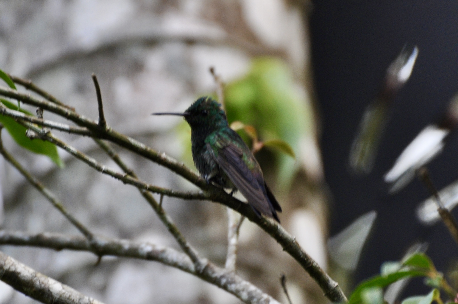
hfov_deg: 5.1
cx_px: 229
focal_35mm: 405
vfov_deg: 3.4
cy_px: 152
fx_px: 5146
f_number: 5.6
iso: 400
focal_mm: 270
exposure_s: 1/250
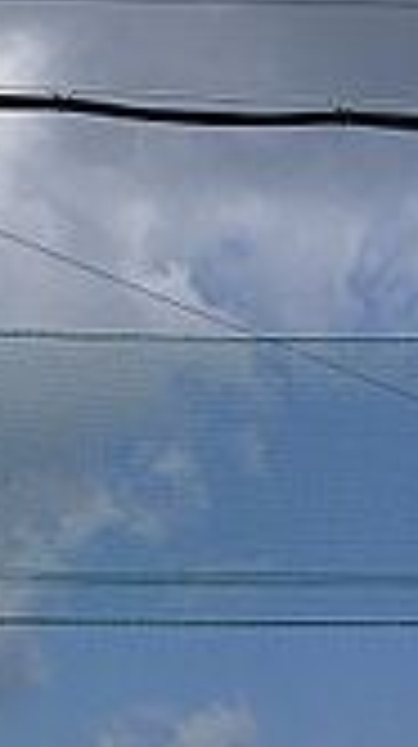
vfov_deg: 18.1
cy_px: 835
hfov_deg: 10.2
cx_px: -265
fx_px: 2253
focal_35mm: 114
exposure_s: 1/3497
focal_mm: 4.15
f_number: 2.2
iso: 25
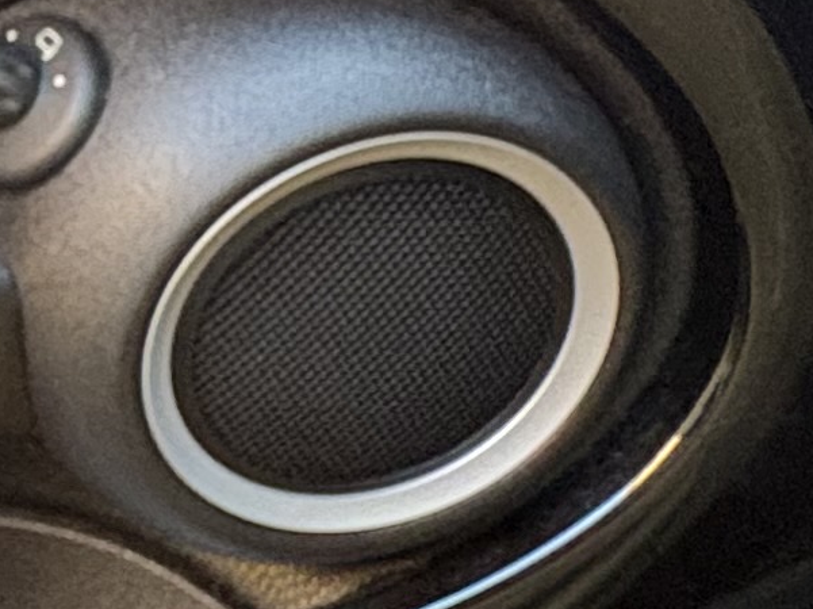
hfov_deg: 15.8
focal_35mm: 94
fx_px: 2206
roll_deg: +4.8
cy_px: -112
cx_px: -873
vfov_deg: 15.2
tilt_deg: -21.7
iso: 500
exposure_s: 1/60
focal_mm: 2.22
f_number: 2.2
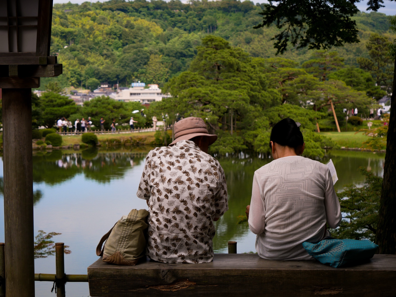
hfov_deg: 21.8
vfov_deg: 16.4
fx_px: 1030
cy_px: 148
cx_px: 198
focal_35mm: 90
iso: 200
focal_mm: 45
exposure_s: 1/500
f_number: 6.3
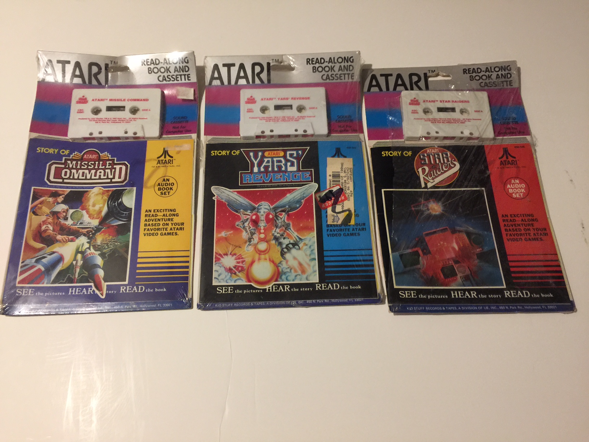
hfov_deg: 61.7
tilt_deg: -68.0
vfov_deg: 48.2
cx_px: 294
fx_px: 493
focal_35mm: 29
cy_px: 221
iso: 80
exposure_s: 1/4
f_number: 2.2
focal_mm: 4.15
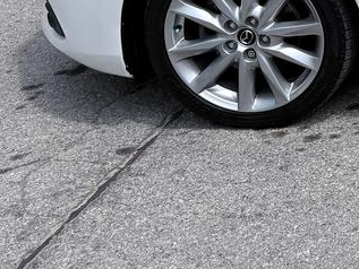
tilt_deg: -13.7
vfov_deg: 14.4
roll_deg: -0.4
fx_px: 1006
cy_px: -106
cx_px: 650
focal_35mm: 97
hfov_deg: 16.7
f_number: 1.78
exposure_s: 1/8130
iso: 80
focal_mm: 6.76
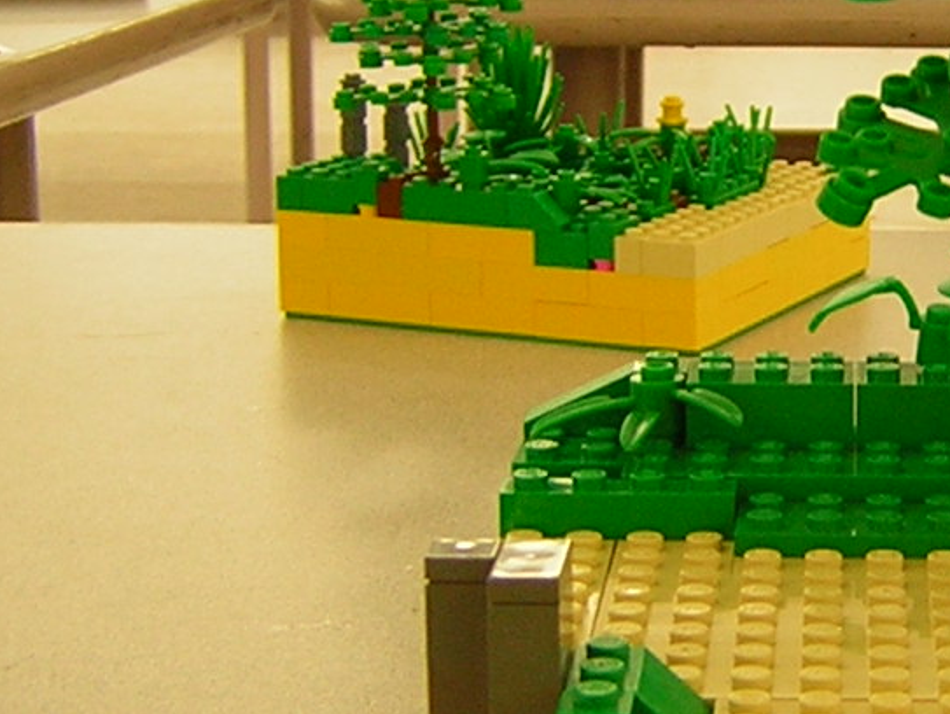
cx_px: 973
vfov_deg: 14.0
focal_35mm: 106
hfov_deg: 18.0
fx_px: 2911
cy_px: 350
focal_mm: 4.7
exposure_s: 1/5.7
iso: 54
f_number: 2.6
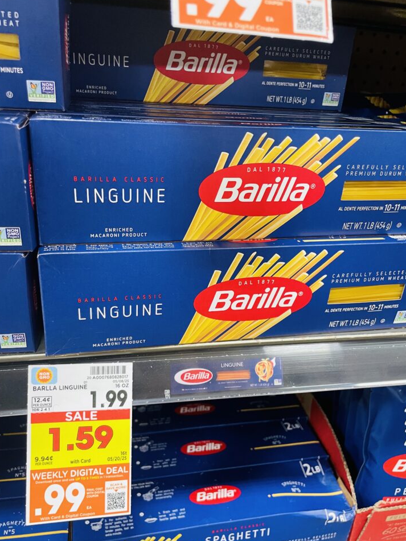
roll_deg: -4.4
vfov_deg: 63.4
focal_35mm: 28
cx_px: 193
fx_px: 438
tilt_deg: -26.7
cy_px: 283
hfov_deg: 49.7
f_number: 1.6
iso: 400
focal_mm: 4.2
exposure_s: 1/60
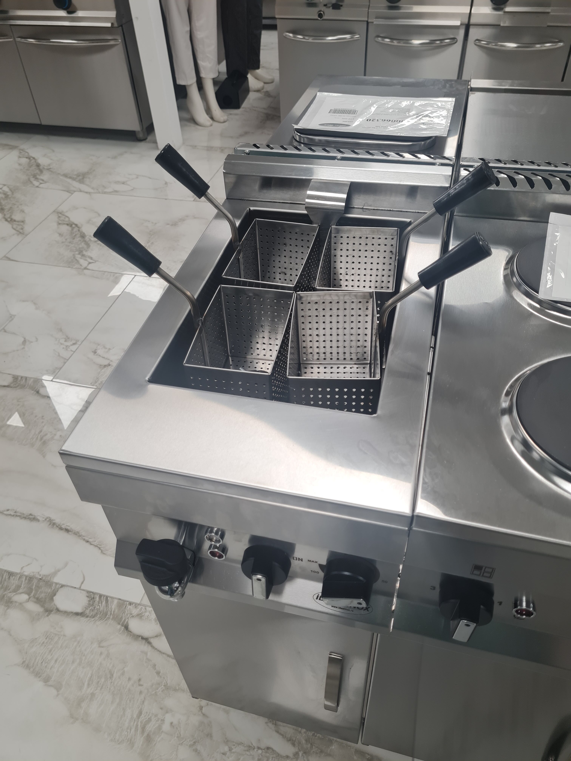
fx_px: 572
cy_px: 380
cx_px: 286
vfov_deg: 67.3
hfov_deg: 53.1
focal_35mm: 26
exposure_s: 1/100
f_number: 1.8
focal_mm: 5.4
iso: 80
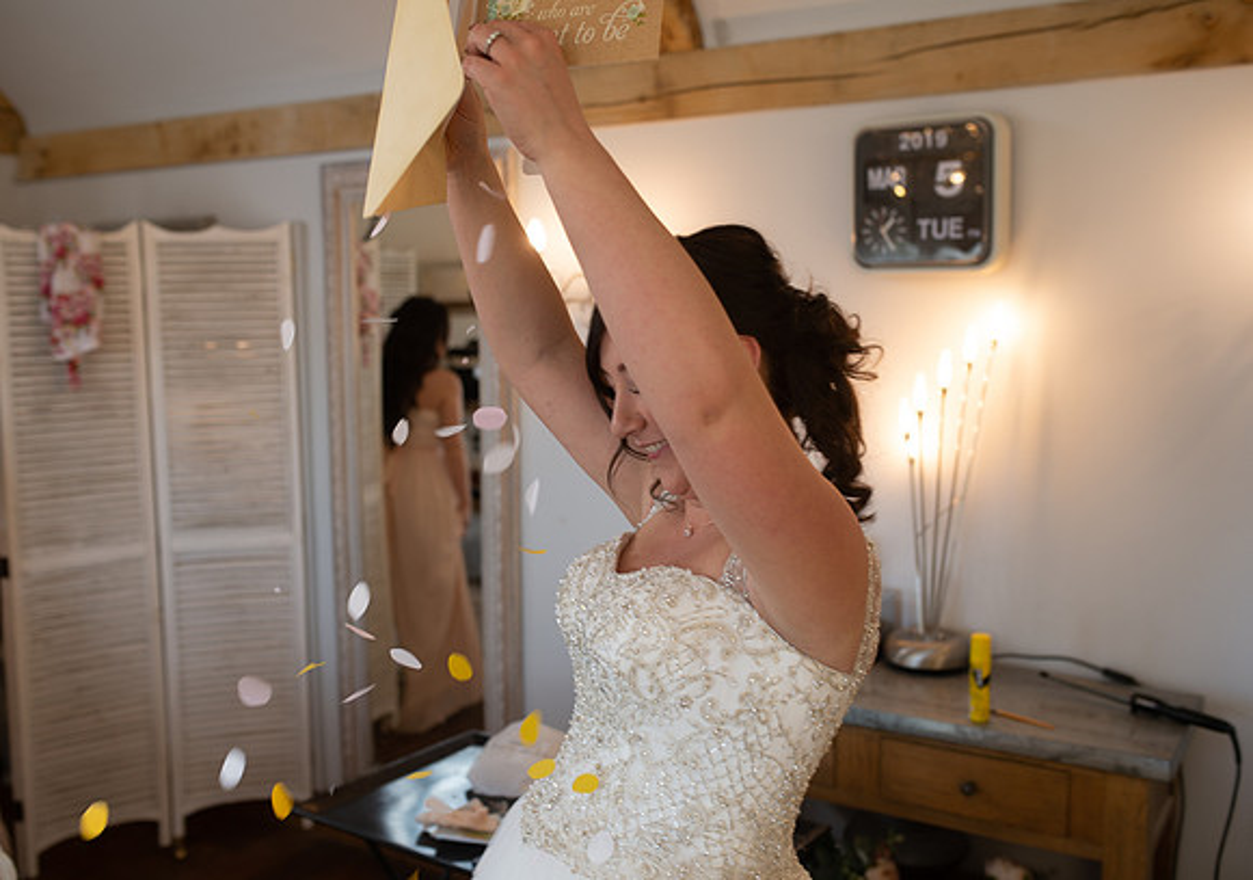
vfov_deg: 37.8
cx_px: 592
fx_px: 1284
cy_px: 440
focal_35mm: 36
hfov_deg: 52.0
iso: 250
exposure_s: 1/100
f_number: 3.2
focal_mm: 35
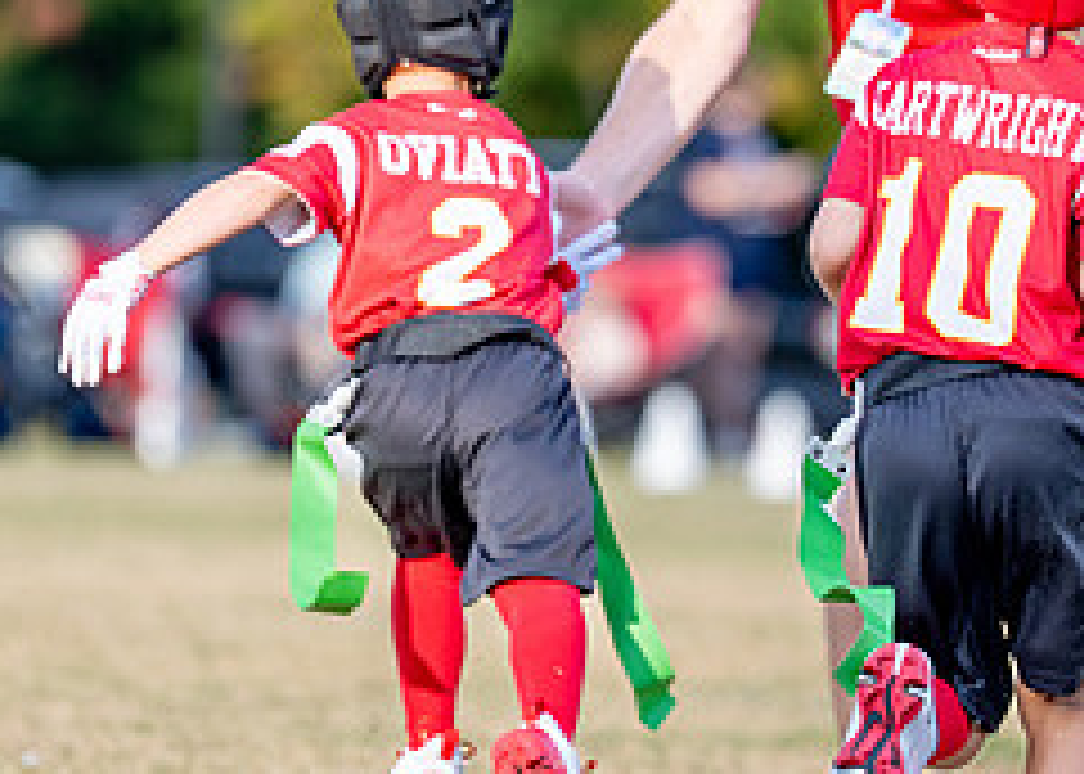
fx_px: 18436
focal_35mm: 599
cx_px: 589
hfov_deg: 3.4
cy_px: 229
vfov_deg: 2.4
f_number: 2.8
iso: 250
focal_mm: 178
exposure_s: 1/1600
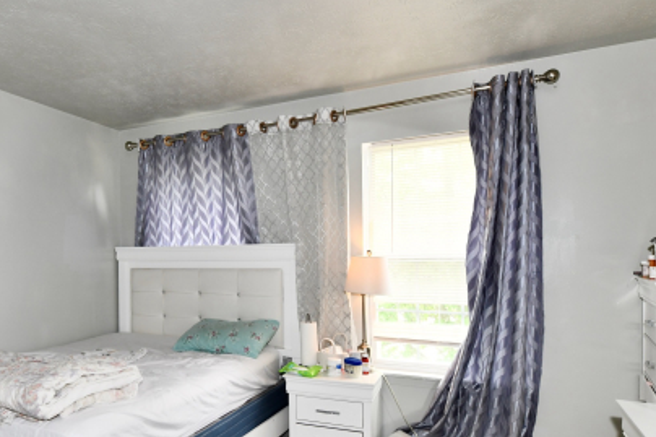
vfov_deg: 49.1
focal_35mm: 26
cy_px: 271
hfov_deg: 66.7
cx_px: 198
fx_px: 474
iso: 640
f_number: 6.3
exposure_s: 1/60
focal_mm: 14
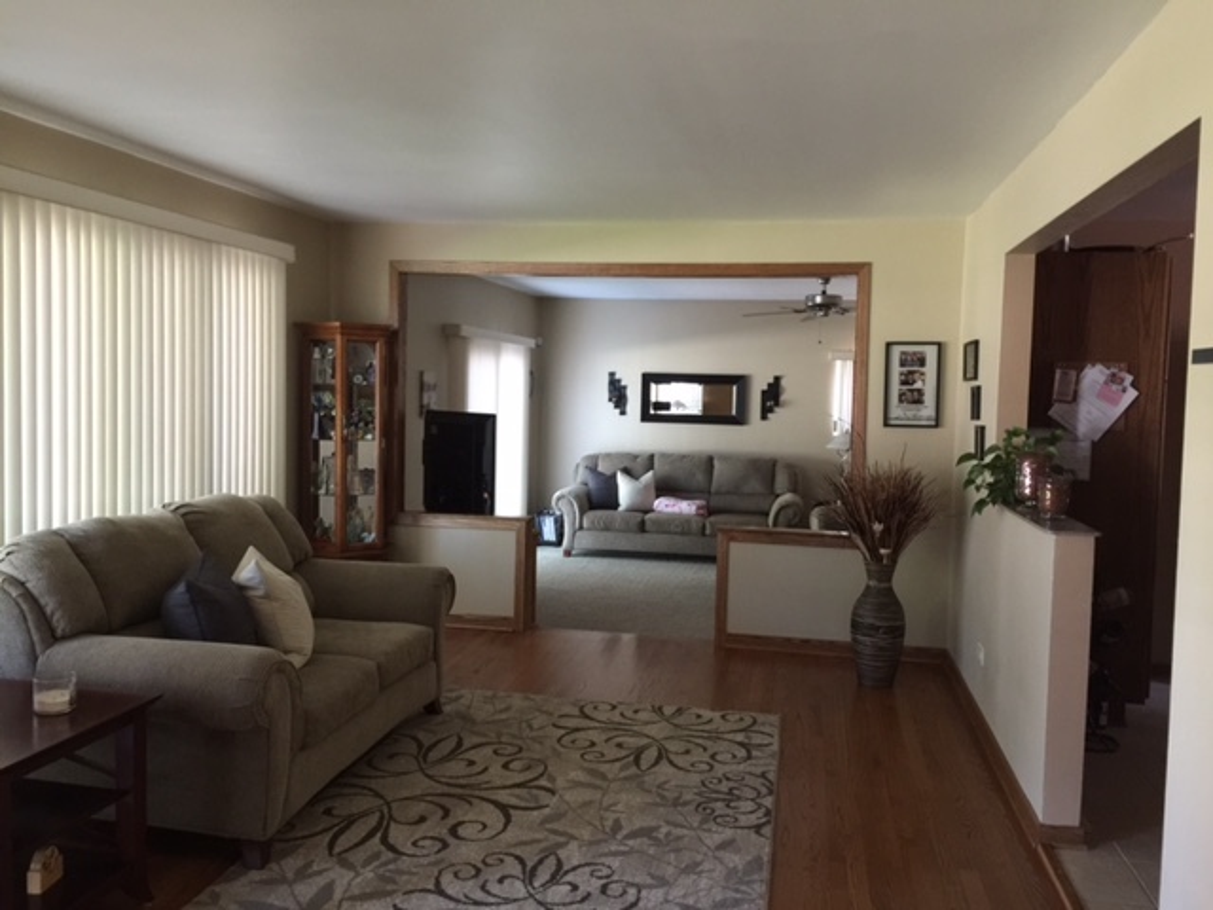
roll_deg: -2.4
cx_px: 606
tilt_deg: -5.6
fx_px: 1016
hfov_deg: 61.7
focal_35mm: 29
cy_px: 455
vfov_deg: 48.2
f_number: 2.2
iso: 125
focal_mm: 4.15
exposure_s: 1/10
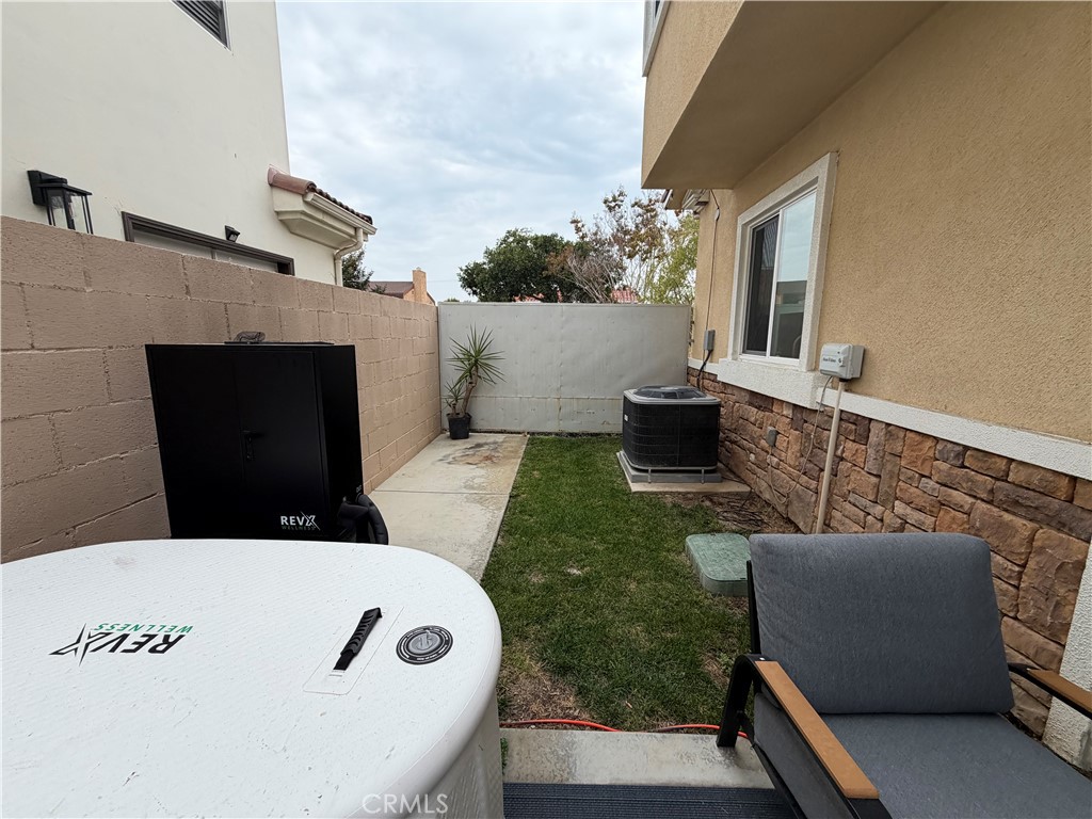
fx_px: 442
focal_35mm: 14
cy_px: 410
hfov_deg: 102.1
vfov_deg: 85.7
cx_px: 546
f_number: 2.2
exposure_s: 1/709
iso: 40
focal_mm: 2.22
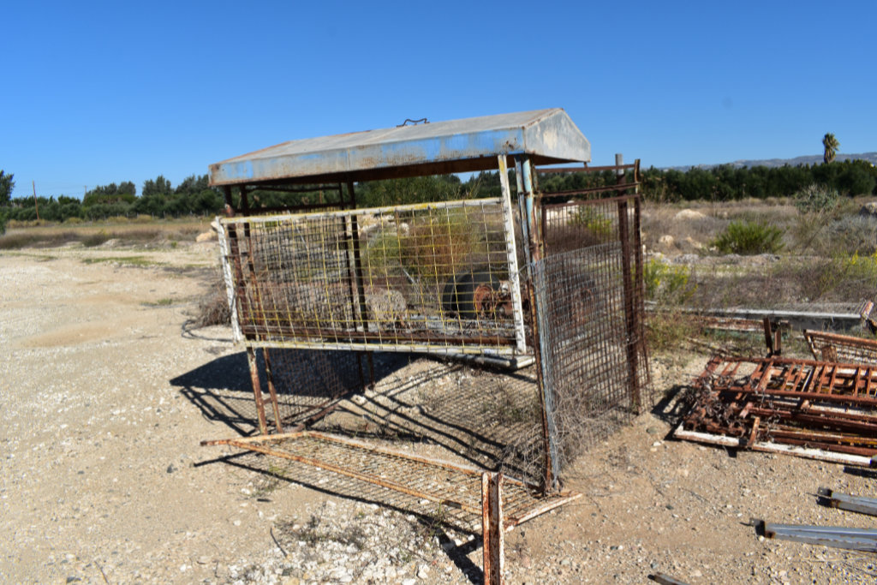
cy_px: 292
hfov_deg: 67.4
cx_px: 438
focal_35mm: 27
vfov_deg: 47.9
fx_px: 658
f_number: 11
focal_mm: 18
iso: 250
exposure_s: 1/500
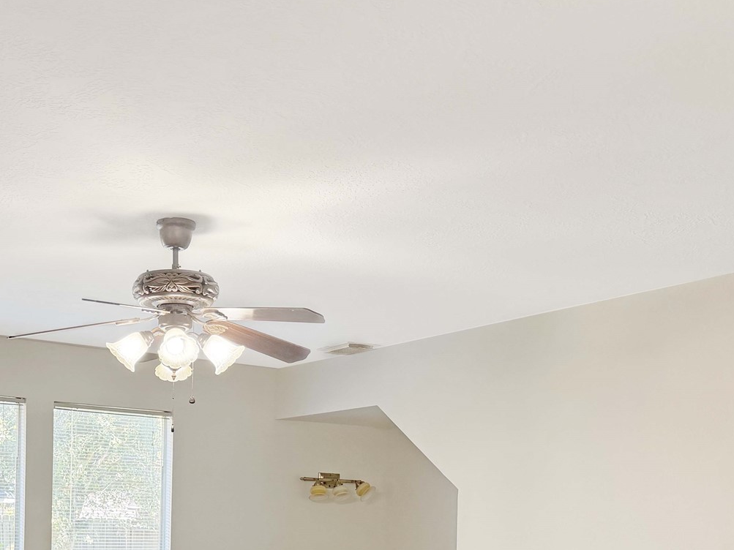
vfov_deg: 28.1
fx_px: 1039
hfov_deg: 38.0
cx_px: 187
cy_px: 535
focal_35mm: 49
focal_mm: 6.76
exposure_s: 1/167
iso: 200
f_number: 1.78
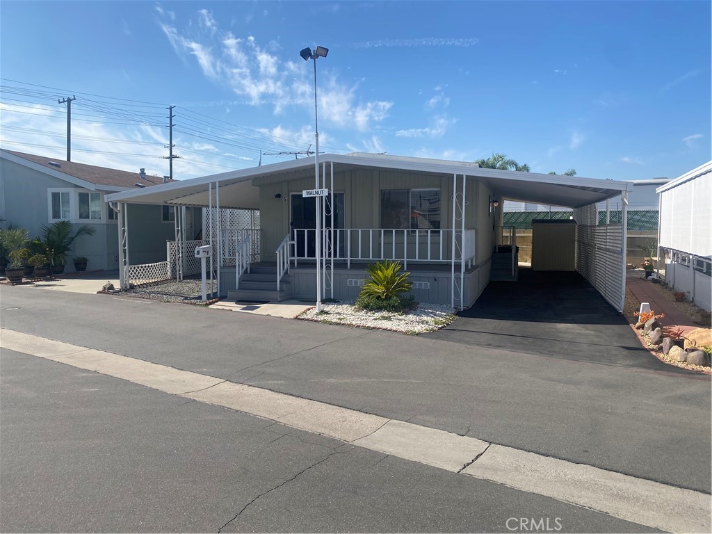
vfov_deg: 53.1
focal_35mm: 26
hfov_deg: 67.3
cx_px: 356
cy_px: 267
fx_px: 535
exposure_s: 1/3610
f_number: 1.8
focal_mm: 4.25
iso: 32
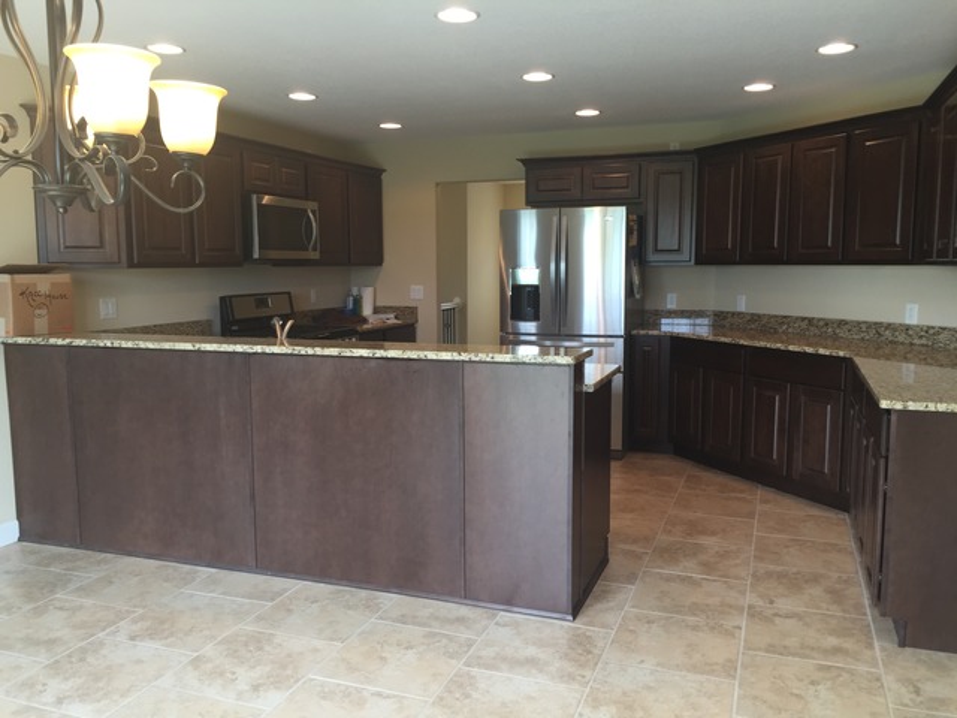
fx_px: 802
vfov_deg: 48.2
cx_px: 478
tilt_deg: -7.3
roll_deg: +0.5
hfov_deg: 61.7
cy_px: 359
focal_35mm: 29
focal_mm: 4.15
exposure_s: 1/40
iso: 40
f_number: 2.2
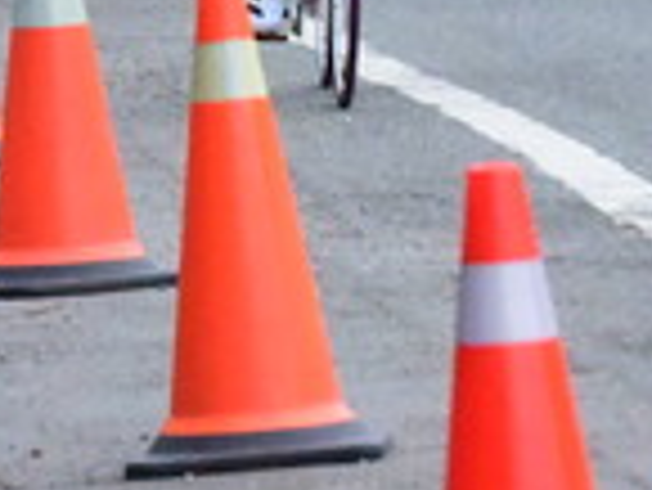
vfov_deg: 2.0
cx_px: 324
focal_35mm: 749
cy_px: -506
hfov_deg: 2.6
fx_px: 14119
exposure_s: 1/4000
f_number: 9
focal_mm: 145
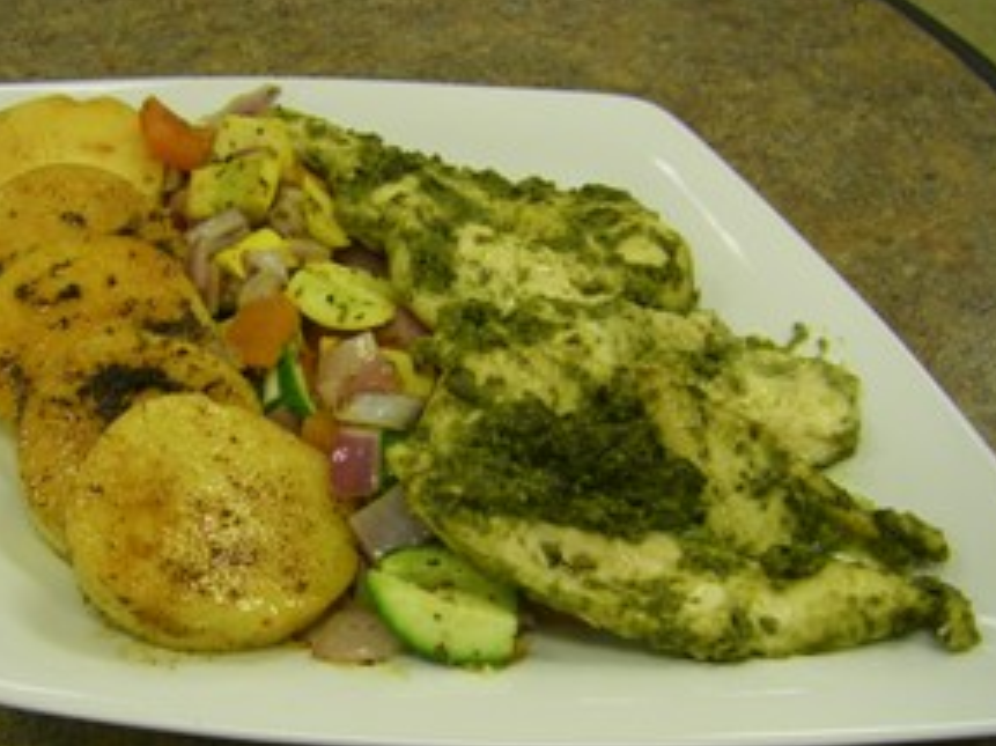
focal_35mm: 53
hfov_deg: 36.1
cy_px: 441
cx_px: 406
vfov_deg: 27.5
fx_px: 1524
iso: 125
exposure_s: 1/50
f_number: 3.5
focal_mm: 6.3
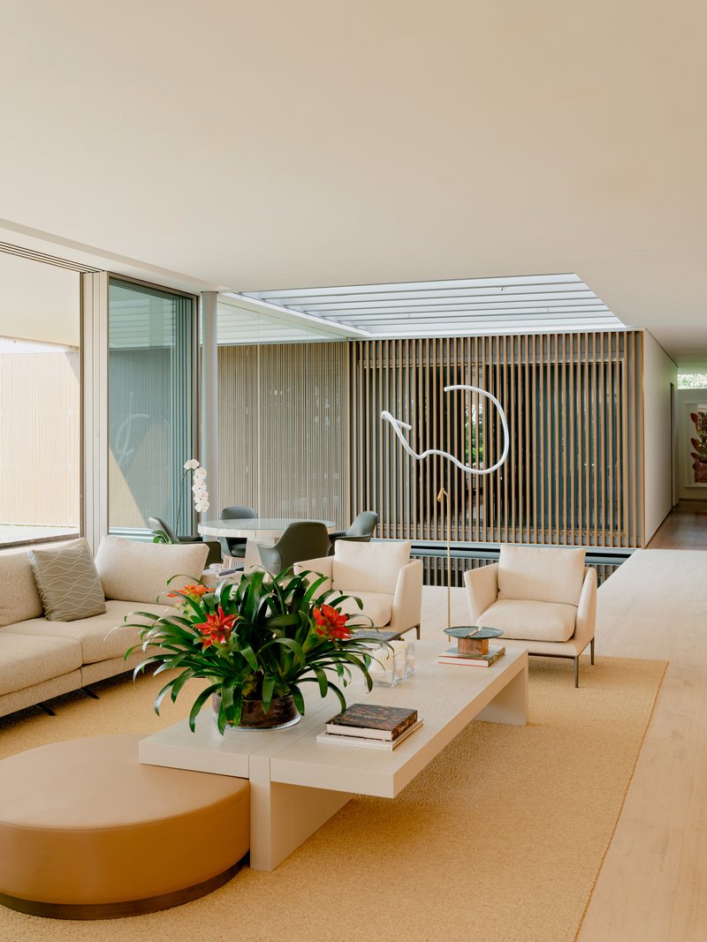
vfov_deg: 51.4
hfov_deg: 39.6
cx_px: 354
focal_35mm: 36
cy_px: 471
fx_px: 981
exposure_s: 1/8
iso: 200
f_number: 9
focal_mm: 45
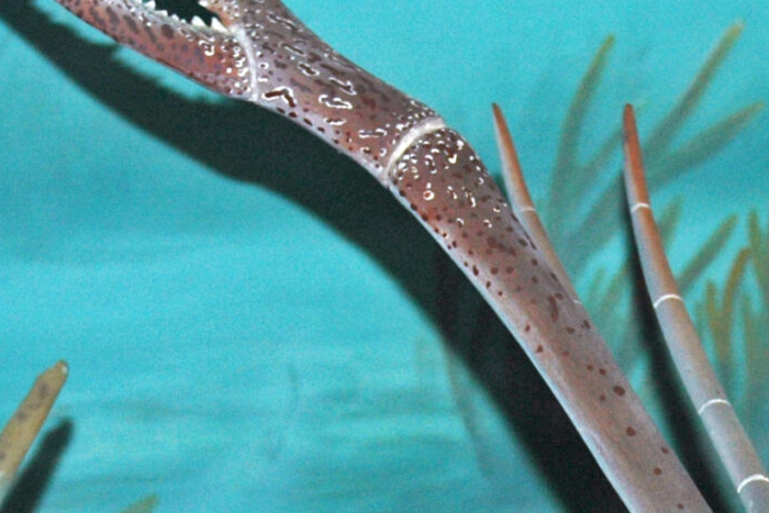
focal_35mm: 192
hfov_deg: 10.7
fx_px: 4098
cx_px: 707
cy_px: 763
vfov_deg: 7.1
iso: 200
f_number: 4.2
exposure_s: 1/60
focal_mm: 35
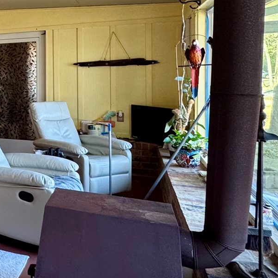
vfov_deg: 39.4
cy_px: 88
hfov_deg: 30.3
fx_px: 382
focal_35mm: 42
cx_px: -95
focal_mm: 2.22
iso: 200
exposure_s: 1/60
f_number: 2.2
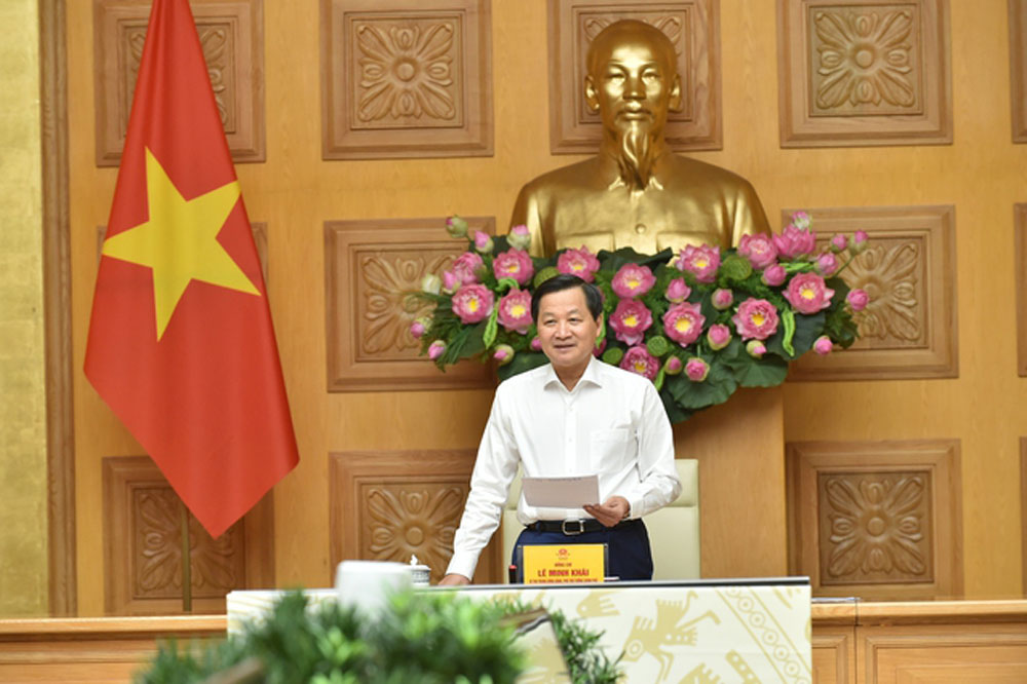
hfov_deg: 12.8
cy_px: 342
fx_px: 4563
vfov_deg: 8.6
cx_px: 514
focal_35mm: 160
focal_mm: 160
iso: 2500
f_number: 5
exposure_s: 1/400
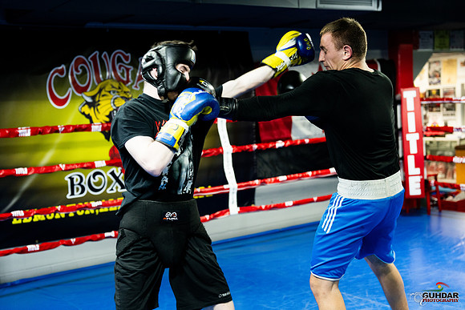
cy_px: 155
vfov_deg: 26.4
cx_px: 232
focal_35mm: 51
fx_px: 662
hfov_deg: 38.7
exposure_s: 1/400
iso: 2500
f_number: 2.5
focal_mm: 50
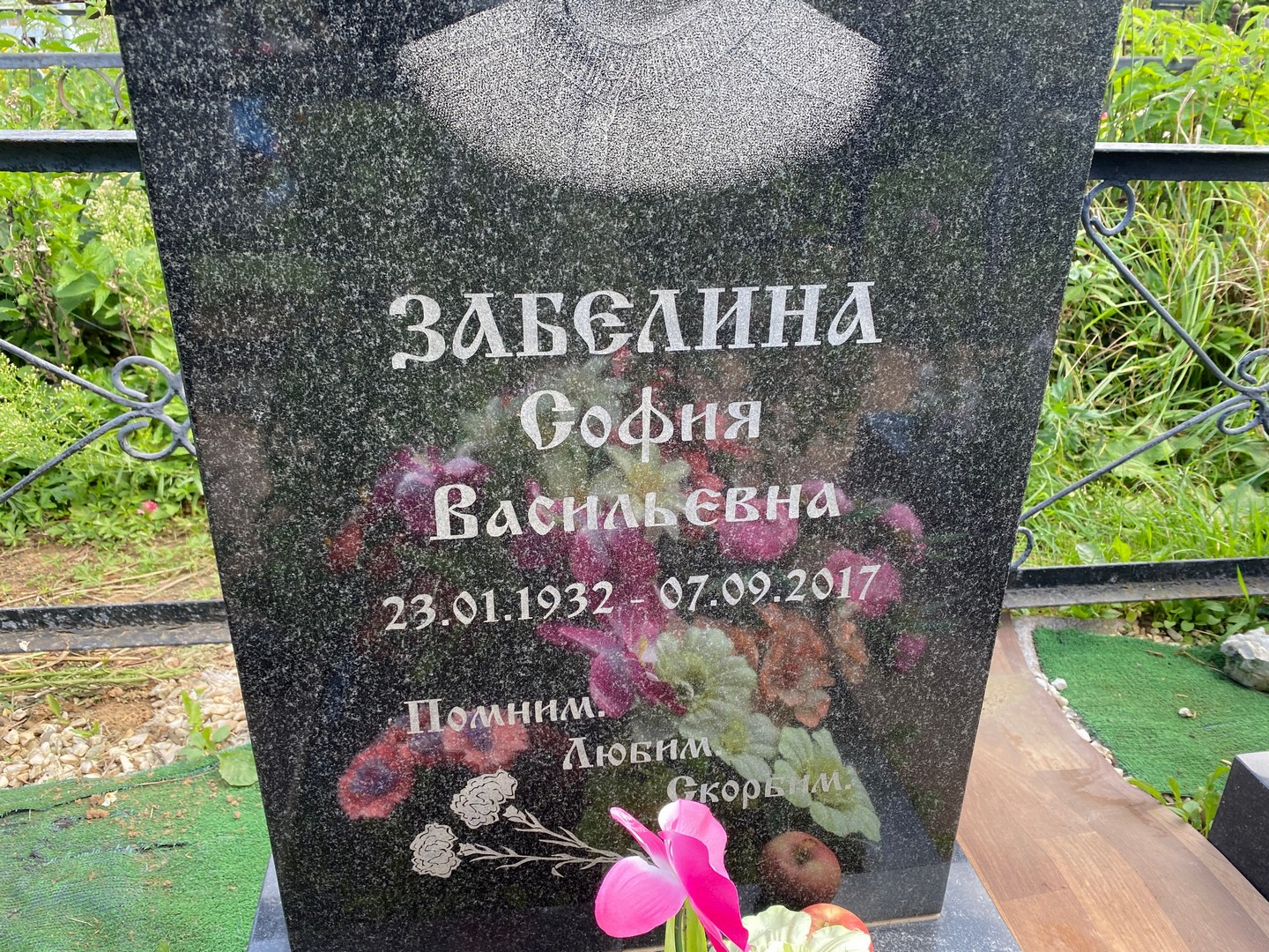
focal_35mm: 26
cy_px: 476
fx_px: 953
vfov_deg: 53.1
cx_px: 634
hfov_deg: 67.3
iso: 32
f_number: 1.8
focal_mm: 4.25
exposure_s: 1/139
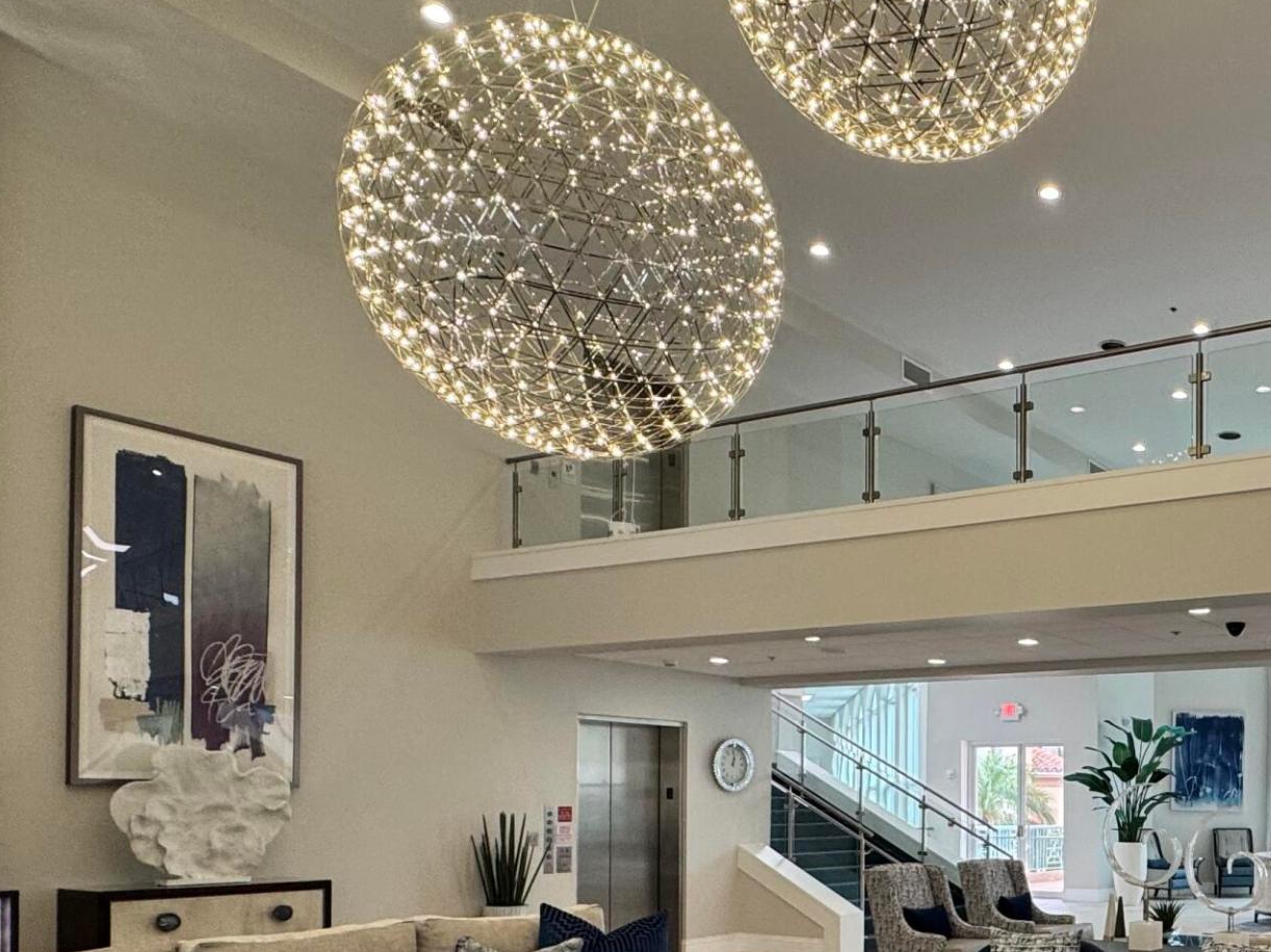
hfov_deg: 49.4
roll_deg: -0.3
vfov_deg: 40.6
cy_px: 798
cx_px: 1141
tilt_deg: +0.7
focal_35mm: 33
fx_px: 1211
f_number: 2.2
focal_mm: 2.22
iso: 160
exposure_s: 1/123
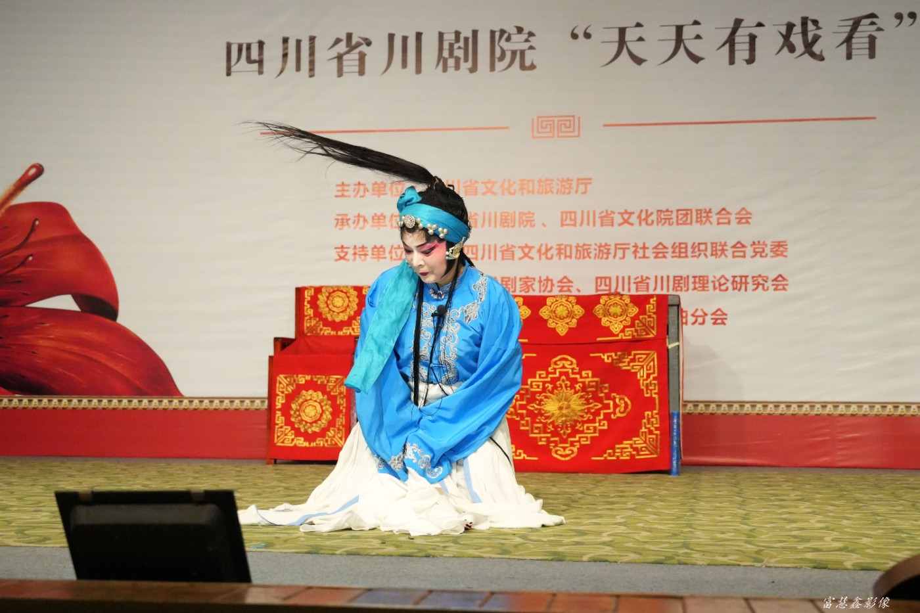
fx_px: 1048
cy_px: 306
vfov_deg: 32.6
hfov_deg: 47.4
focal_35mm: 41
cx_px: 460
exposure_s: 1/4000
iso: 12800
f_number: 4
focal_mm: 41
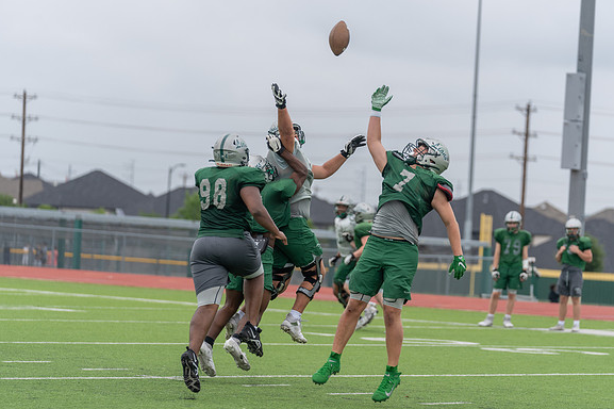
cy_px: 205
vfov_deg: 8.5
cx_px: 308
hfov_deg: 12.7
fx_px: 2761
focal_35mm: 162
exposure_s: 1/1250
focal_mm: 161
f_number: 3.5
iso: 250
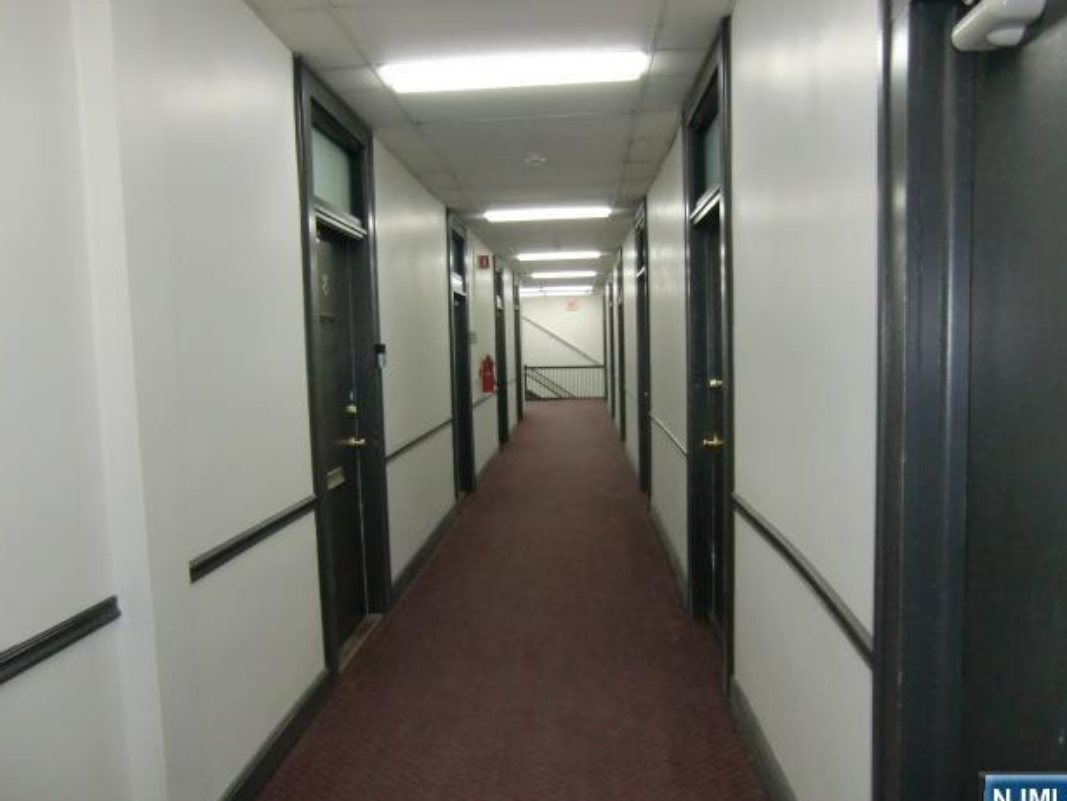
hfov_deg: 69.4
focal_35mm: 25
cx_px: 534
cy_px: 407
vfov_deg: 54.9
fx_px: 771
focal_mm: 4.3
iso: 400
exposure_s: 1/30
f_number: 3.2
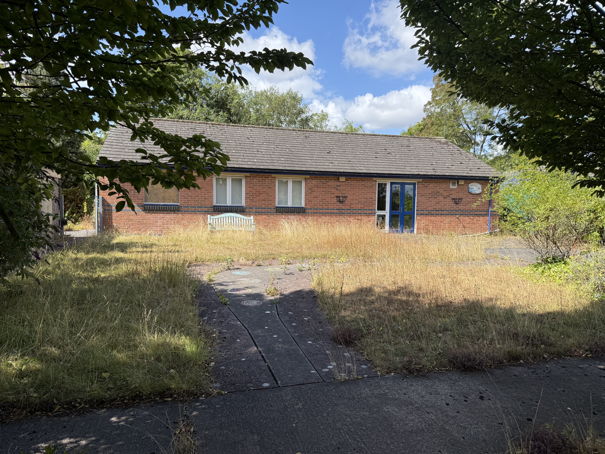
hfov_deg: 71.6
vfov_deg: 56.8
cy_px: 227
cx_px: 302
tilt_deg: -2.3
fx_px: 419
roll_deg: -0.8
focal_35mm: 24
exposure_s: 1/2525
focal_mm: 6.76
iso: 80
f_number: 1.78
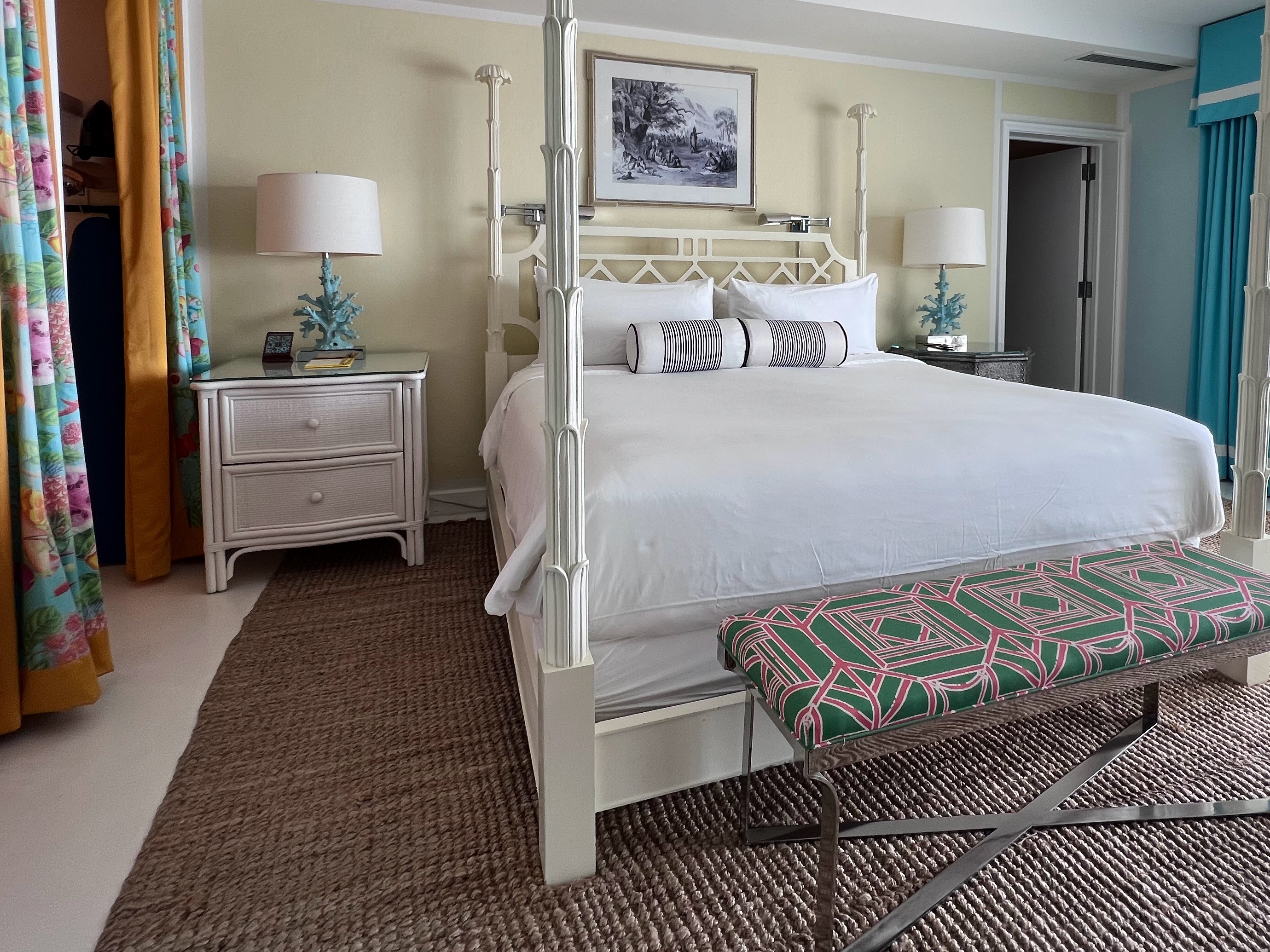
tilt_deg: -3.6
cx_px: 740
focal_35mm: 19
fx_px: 697
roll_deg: +0.0
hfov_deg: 84.0
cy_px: 318
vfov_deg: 66.8
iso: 64
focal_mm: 1.57
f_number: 1.8
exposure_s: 1/120
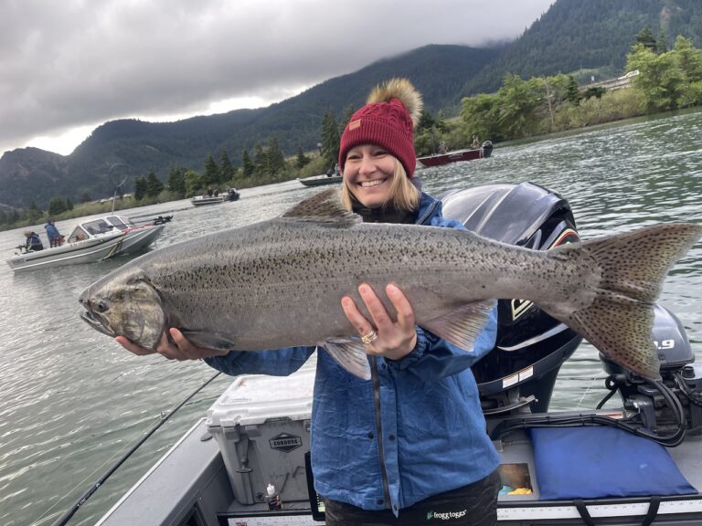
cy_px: 263
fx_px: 507
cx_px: 351
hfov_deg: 69.4
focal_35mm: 25
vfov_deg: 54.9
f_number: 1.6
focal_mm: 5.1
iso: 32
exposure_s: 1/125
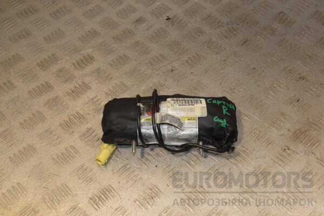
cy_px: 108
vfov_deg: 28.1
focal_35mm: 48
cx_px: 162
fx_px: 432
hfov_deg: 41.1
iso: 800
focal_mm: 32
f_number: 8
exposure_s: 1/200
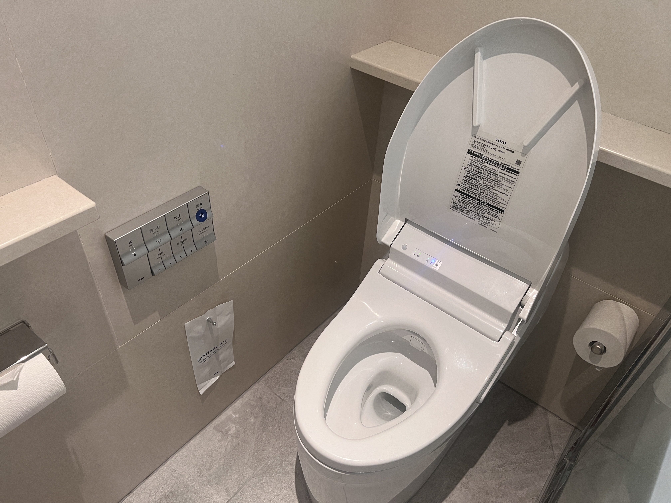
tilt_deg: -42.1
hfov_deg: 67.3
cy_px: 252
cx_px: 336
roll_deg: -4.7
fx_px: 504
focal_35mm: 26
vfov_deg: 53.1
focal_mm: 5.7
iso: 100
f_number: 1.5
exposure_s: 1/50
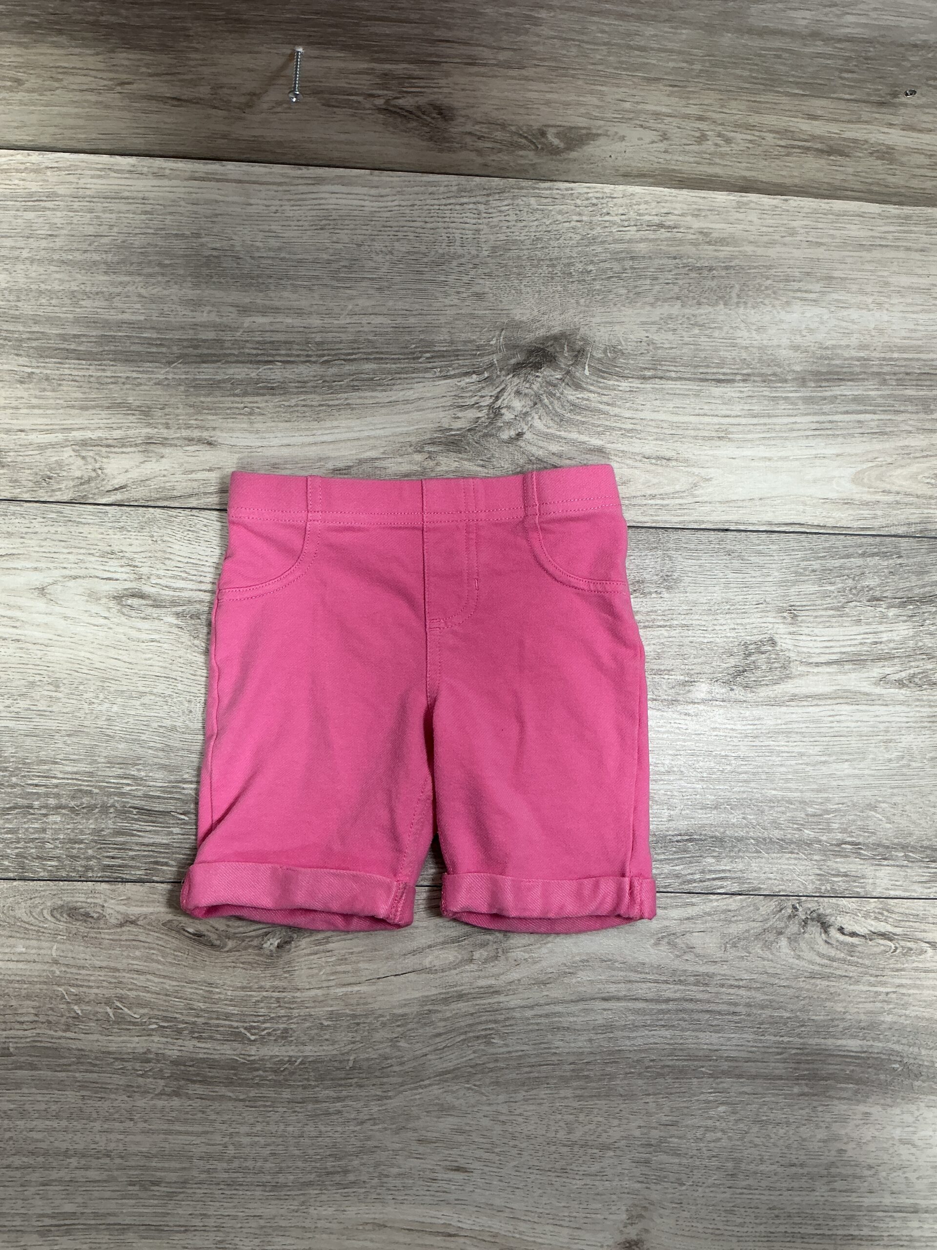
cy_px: 625
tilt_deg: -83.5
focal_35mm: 29
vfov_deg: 61.7
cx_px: 468
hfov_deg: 48.2
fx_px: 1047
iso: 50
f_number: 1.8
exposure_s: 1/50
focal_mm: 3
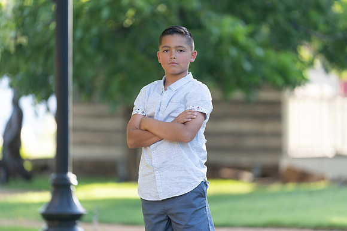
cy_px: 116
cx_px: 174
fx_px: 2032
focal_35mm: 211
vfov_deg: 6.5
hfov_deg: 9.8
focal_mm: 200
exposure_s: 1/320
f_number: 2.8
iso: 320
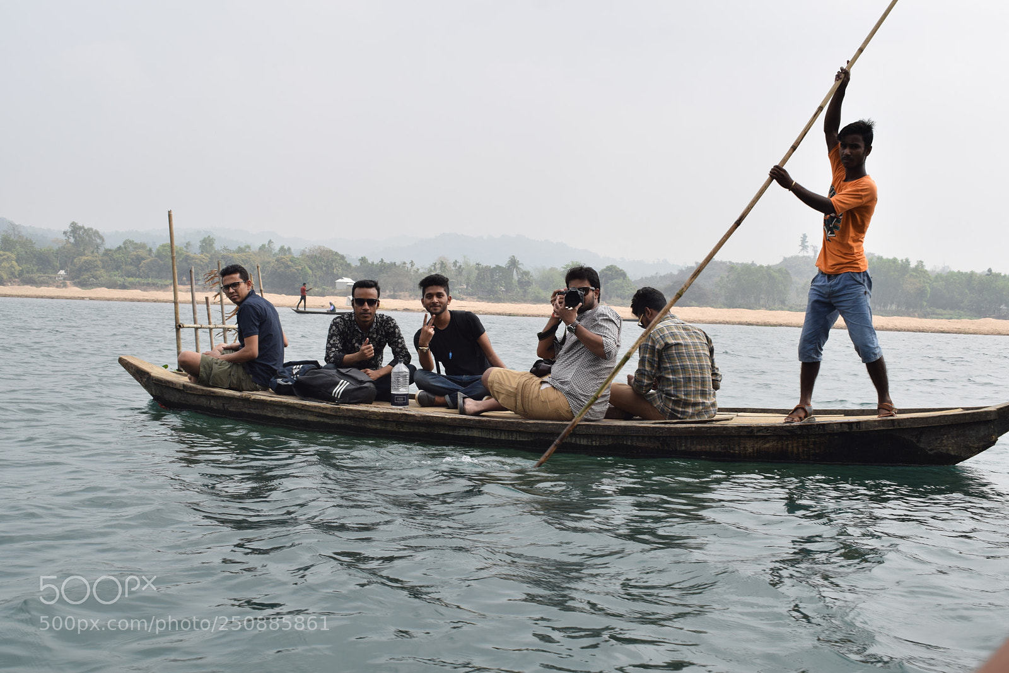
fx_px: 1177
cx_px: 504
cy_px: 336
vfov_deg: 31.9
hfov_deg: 46.4
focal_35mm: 42
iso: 100
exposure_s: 1/160
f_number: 9
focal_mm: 28
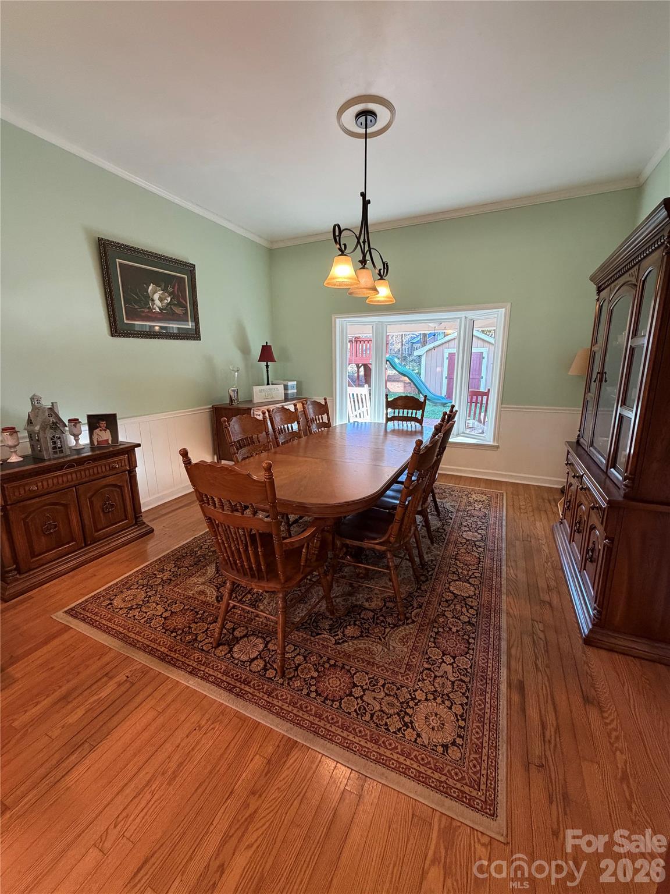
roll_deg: +0.6
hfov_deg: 85.7
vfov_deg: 102.1
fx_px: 361
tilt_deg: -12.7
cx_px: 335
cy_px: 447
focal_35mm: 14
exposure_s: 1/60
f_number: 2.2
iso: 320
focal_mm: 2.22
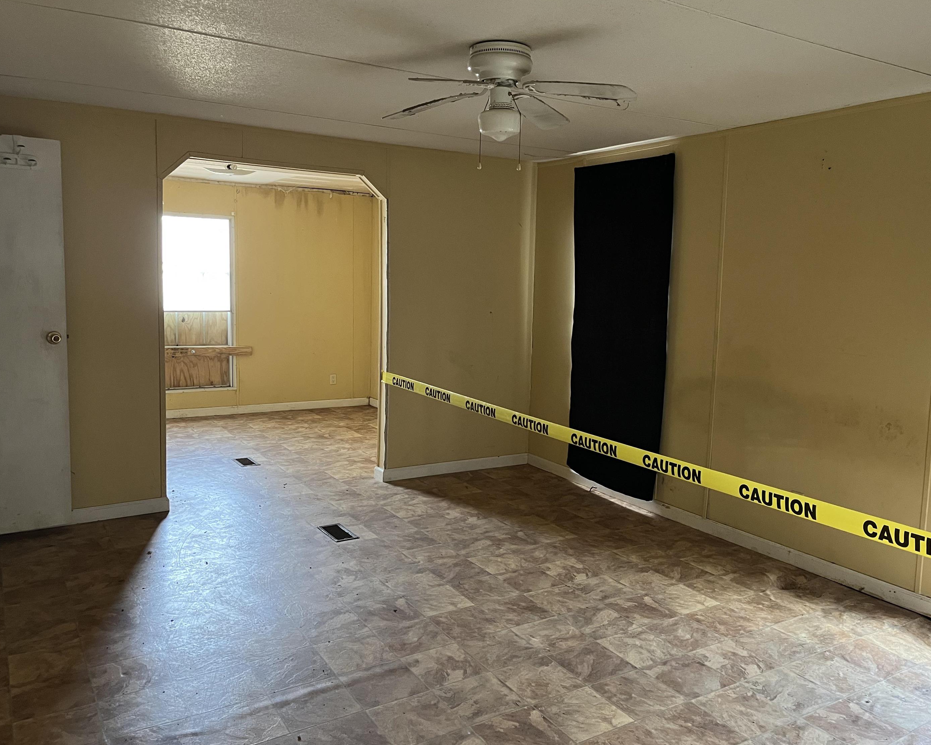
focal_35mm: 28
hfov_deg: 62.2
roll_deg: -2.2
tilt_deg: -6.8
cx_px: 488
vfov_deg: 51.5
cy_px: 365
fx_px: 771
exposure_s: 1/60
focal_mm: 5.1
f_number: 1.6
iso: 500
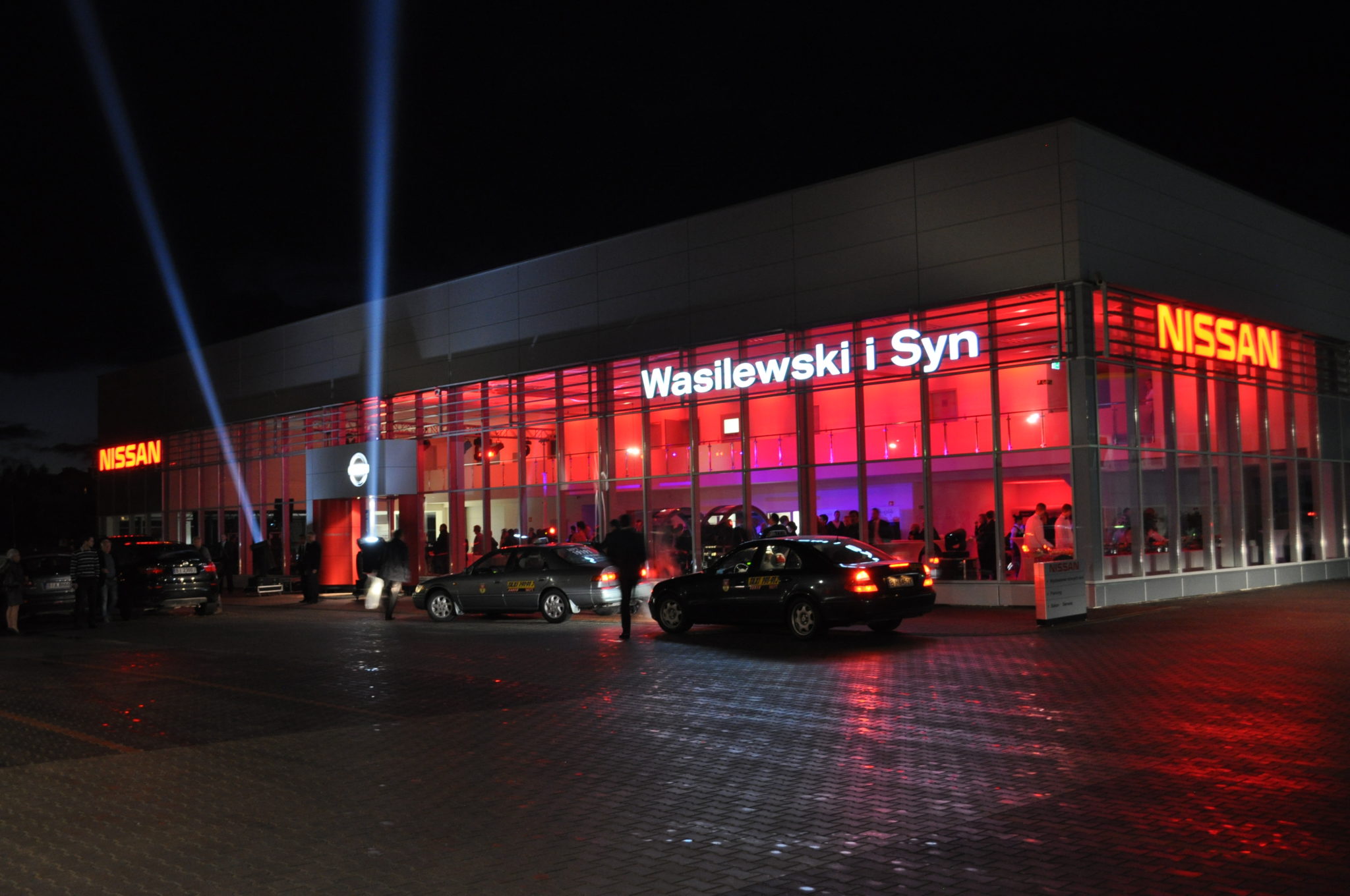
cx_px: 675
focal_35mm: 36
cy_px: 448
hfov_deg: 53.2
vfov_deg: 36.8
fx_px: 1348
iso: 800
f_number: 5
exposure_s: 1/4
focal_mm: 24
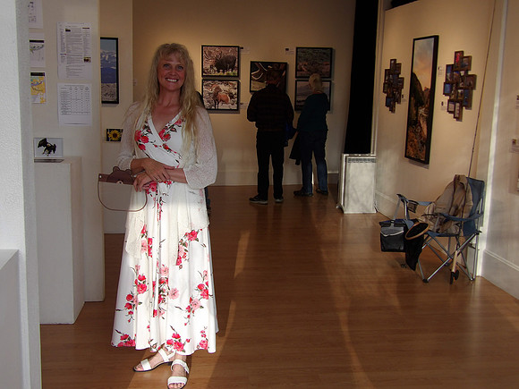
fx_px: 585
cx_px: 260
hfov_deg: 47.9
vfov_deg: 36.8
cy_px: 194
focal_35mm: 39
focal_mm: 7
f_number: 3.7
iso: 100
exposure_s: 1/67
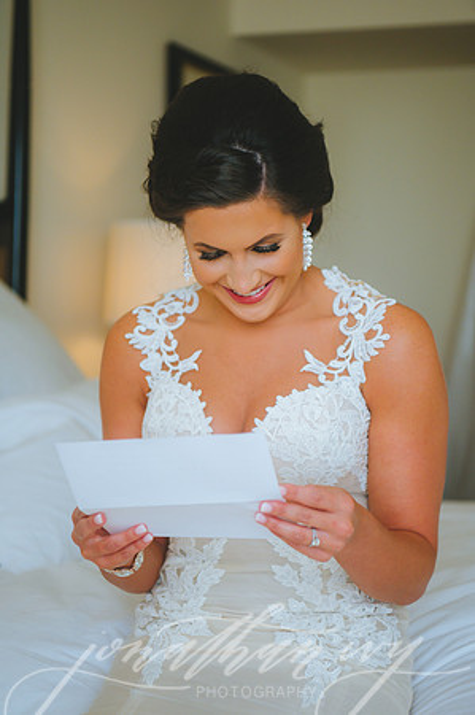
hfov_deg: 19.4
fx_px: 1389
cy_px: 358
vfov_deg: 28.9
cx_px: 238
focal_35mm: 70
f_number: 2.8
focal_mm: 70
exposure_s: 1/800
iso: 640
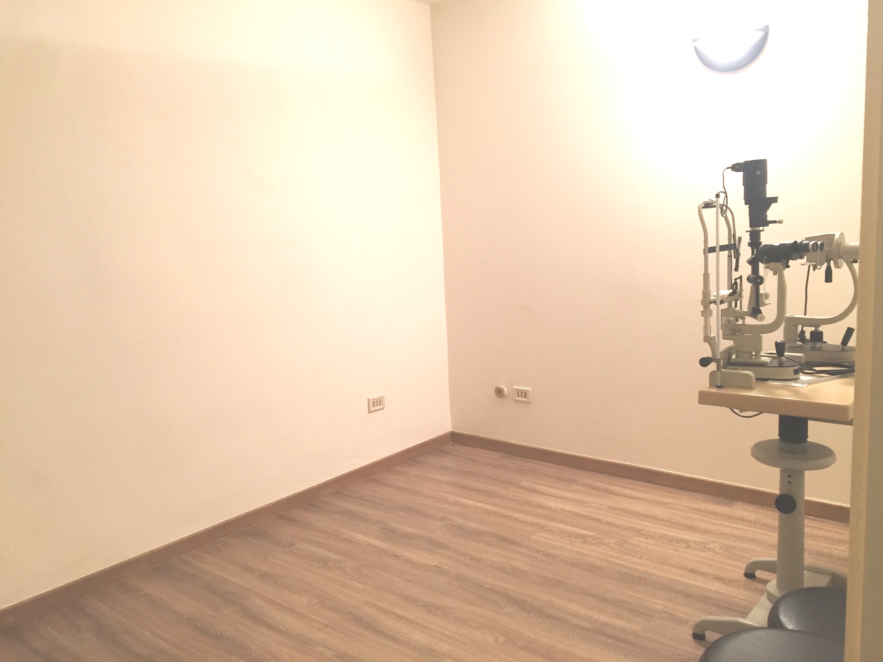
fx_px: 740
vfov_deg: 48.2
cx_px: 442
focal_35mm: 29
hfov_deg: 61.7
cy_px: 331
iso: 64
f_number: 2.2
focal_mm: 4.15
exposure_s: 1/33
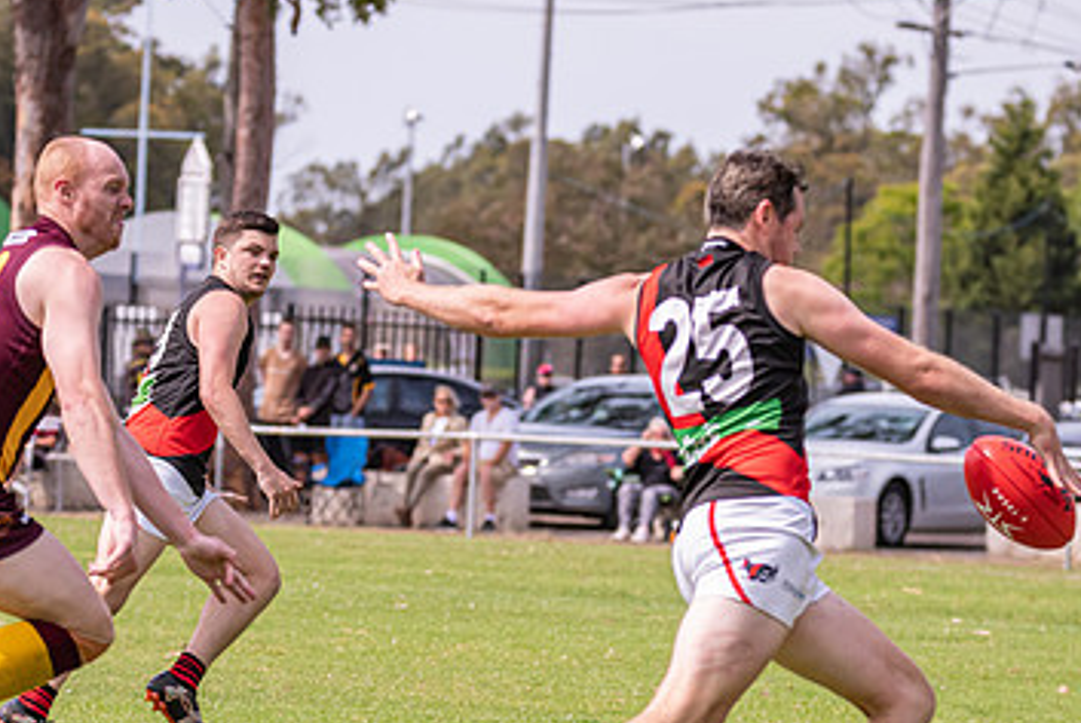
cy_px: 482
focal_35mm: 311
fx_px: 9346
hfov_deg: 6.6
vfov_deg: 4.4
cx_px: 680
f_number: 6.3
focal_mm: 170
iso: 800
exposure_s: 1/2500
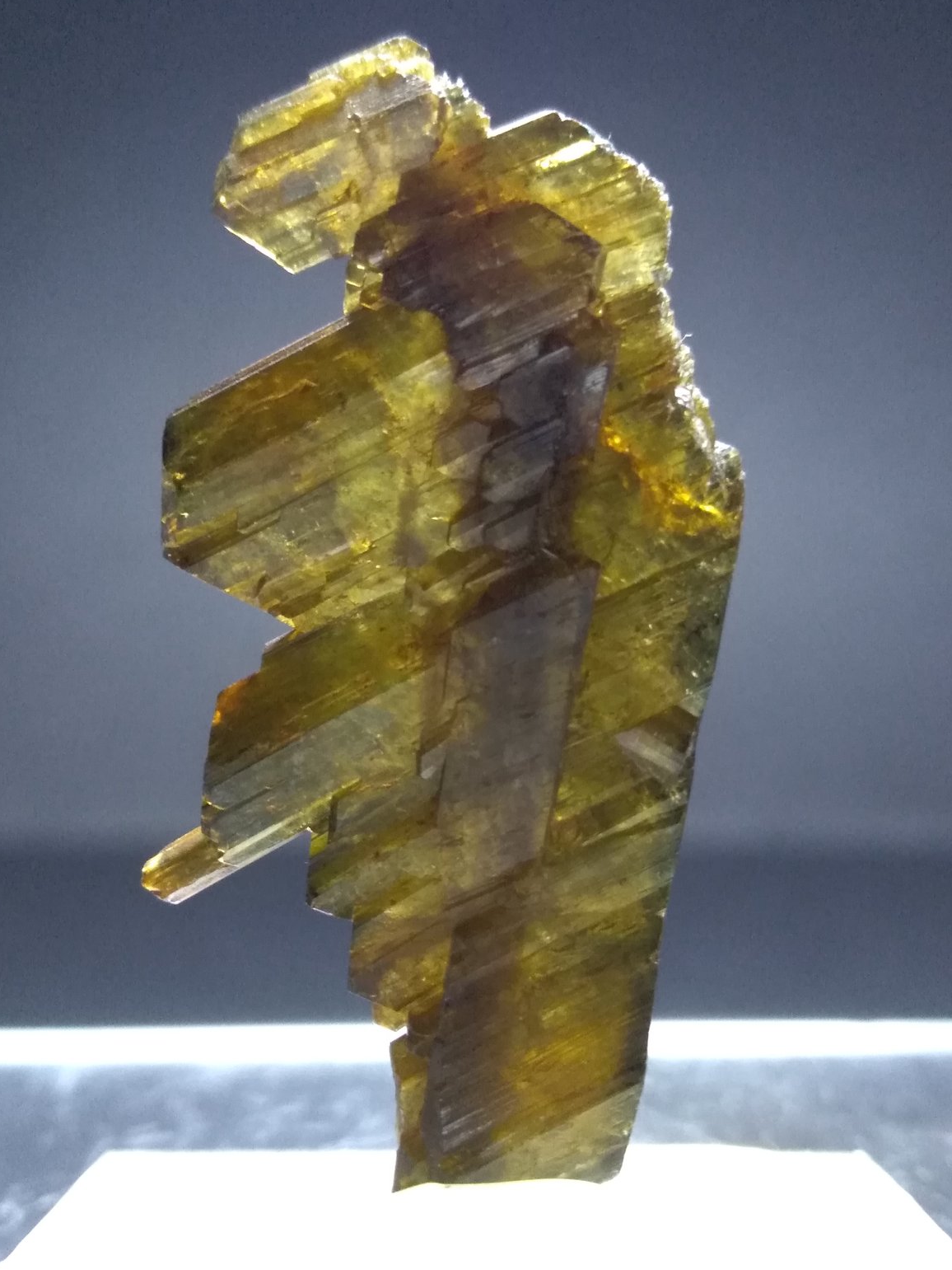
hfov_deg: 51.4
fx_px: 990
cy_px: 636
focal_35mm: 27
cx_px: 463
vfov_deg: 65.3
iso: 739
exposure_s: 1/33.3
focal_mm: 3.54
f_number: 2
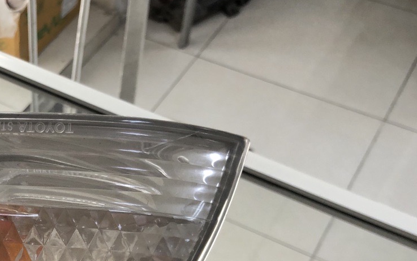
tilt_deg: -52.9
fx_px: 659
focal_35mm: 58
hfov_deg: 32.8
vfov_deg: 21.5
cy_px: 267
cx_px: 22
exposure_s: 1/30
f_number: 1.8
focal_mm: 4
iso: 25
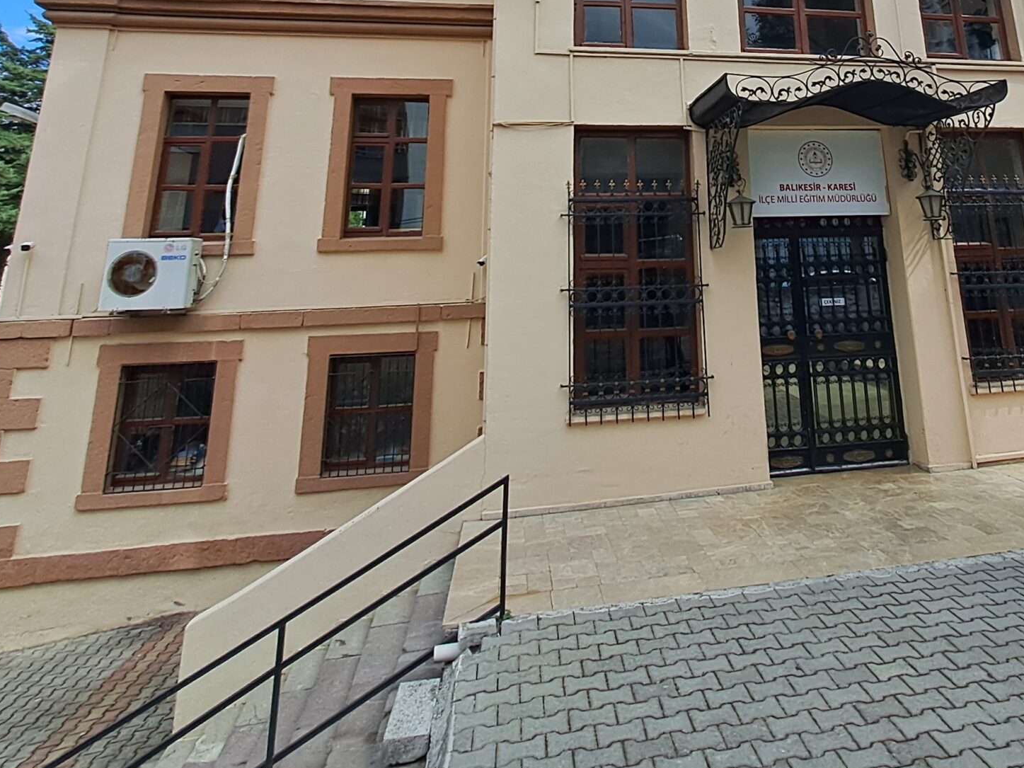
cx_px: 669
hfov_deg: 72.1
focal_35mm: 23
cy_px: 99
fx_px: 680
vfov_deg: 52.8
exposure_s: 1/1949
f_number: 2.2
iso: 40
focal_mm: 1.42
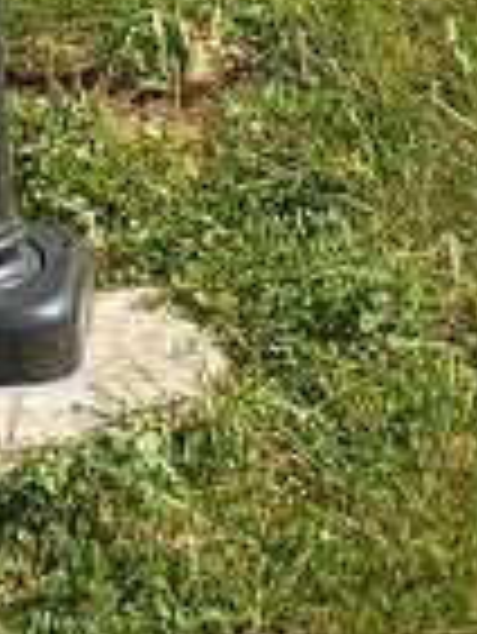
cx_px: -356
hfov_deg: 8.7
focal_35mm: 164
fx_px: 3009
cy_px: -432
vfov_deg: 11.3
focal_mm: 4.27
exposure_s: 1/595
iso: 101
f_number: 1.8
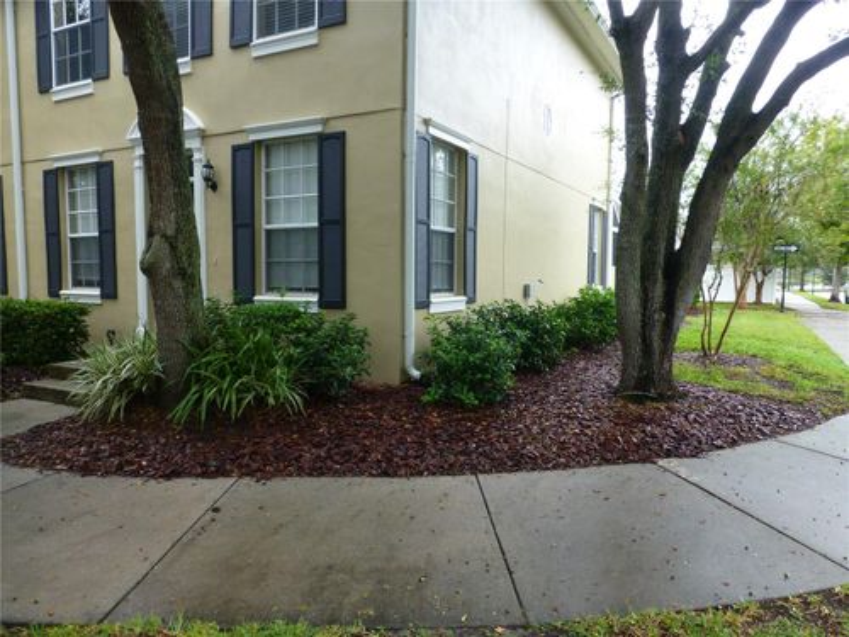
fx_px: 589
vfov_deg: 56.8
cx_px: 424
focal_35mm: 24
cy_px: 318
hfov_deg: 71.6
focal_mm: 4.3
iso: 200
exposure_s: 1/200
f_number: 3.3
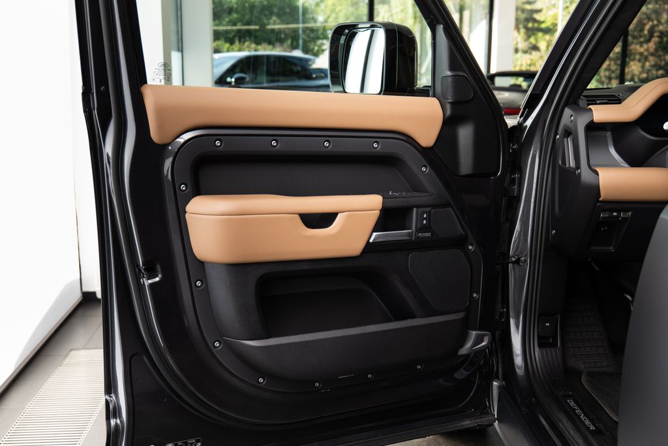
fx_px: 784
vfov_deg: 31.7
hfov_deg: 46.1
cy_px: 244
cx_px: 374
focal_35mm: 42
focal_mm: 37
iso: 125
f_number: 4.6
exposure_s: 1/80
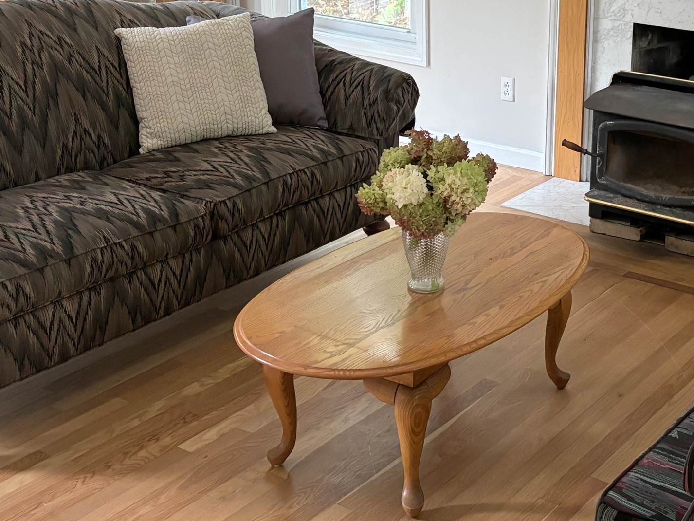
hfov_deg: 33.5
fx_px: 1123
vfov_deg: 25.8
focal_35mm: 56
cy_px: 130
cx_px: 542
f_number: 1.6
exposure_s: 1/60
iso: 320
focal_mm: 5.96
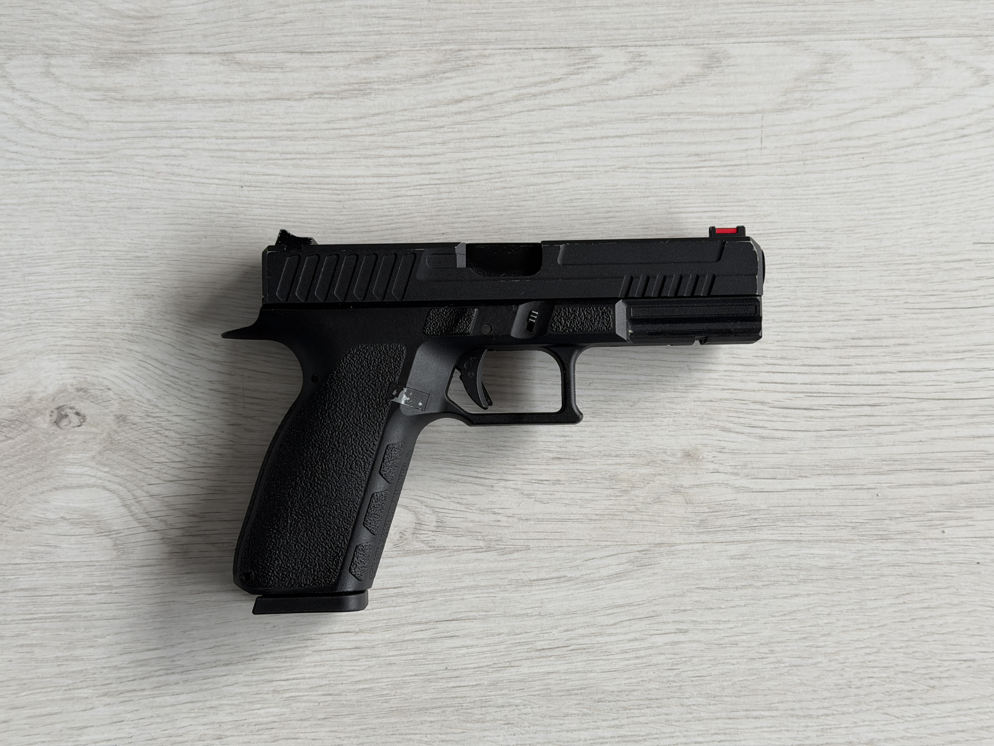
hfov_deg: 39.7
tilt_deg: -87.8
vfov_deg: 30.3
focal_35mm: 48
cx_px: 497
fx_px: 1378
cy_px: 373
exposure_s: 1/121
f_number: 1.78
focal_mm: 6.76
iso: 80
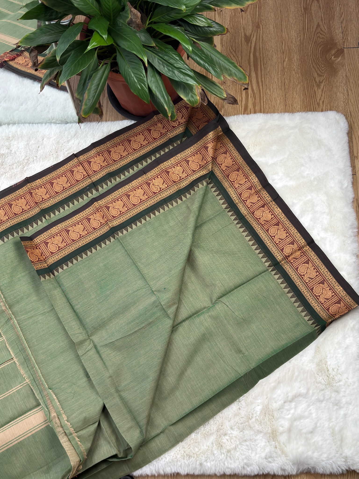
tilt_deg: -70.2
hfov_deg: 34.3
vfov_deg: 44.8
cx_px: 180
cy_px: 240
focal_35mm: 42
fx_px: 581
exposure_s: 1/100
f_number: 1.6
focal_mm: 5.96
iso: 80
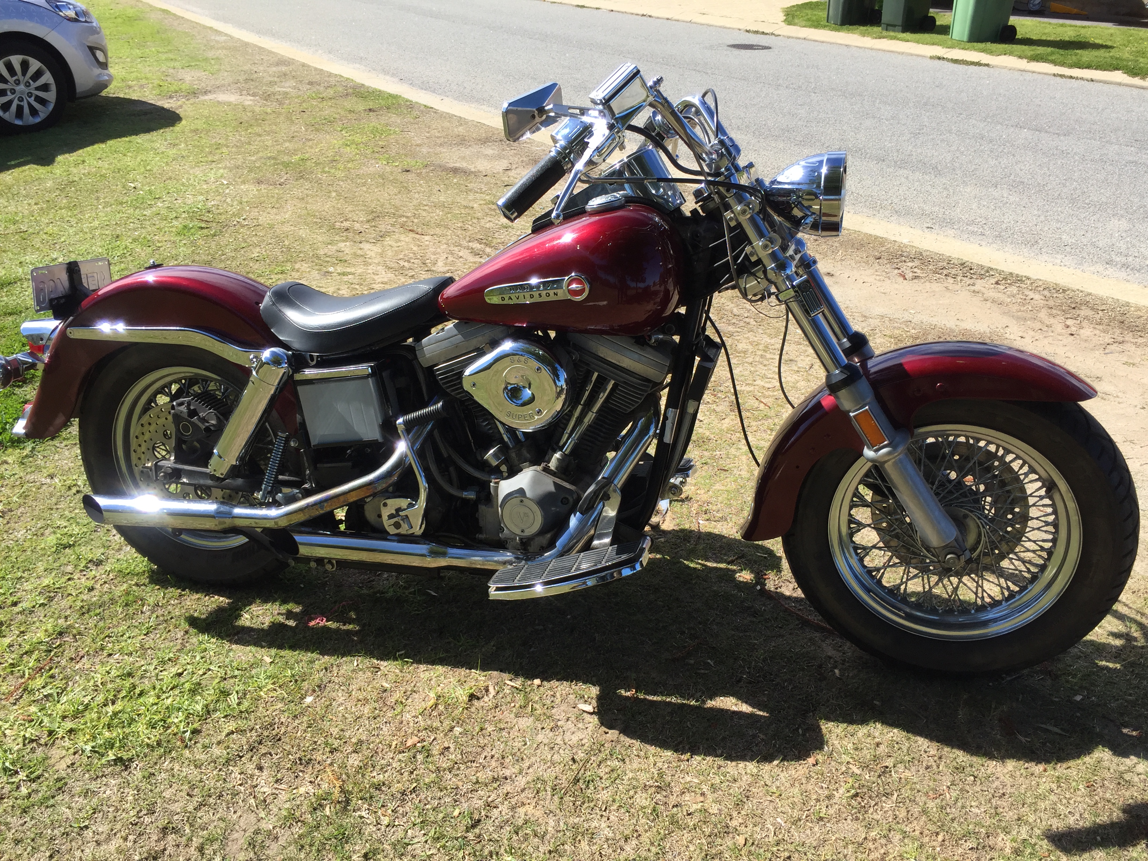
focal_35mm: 29
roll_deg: -1.0
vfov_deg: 48.2
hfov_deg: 61.7
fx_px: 962
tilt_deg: -24.7
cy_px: 430
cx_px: 574
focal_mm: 4.15
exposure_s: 1/1199
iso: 32
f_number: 2.2
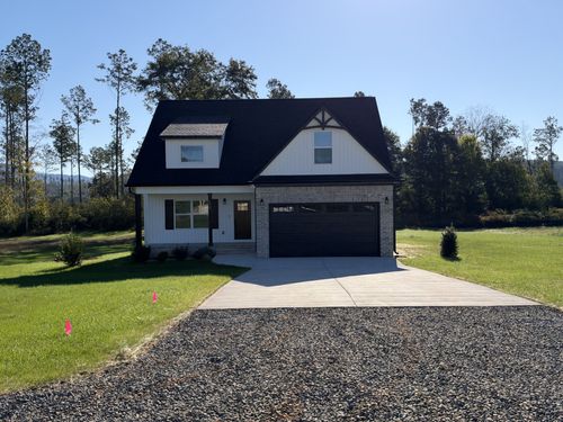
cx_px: 282
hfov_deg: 52.6
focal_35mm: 35
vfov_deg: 40.7
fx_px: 569
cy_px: 211
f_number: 1.48
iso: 64
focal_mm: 6.93
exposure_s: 1/7874
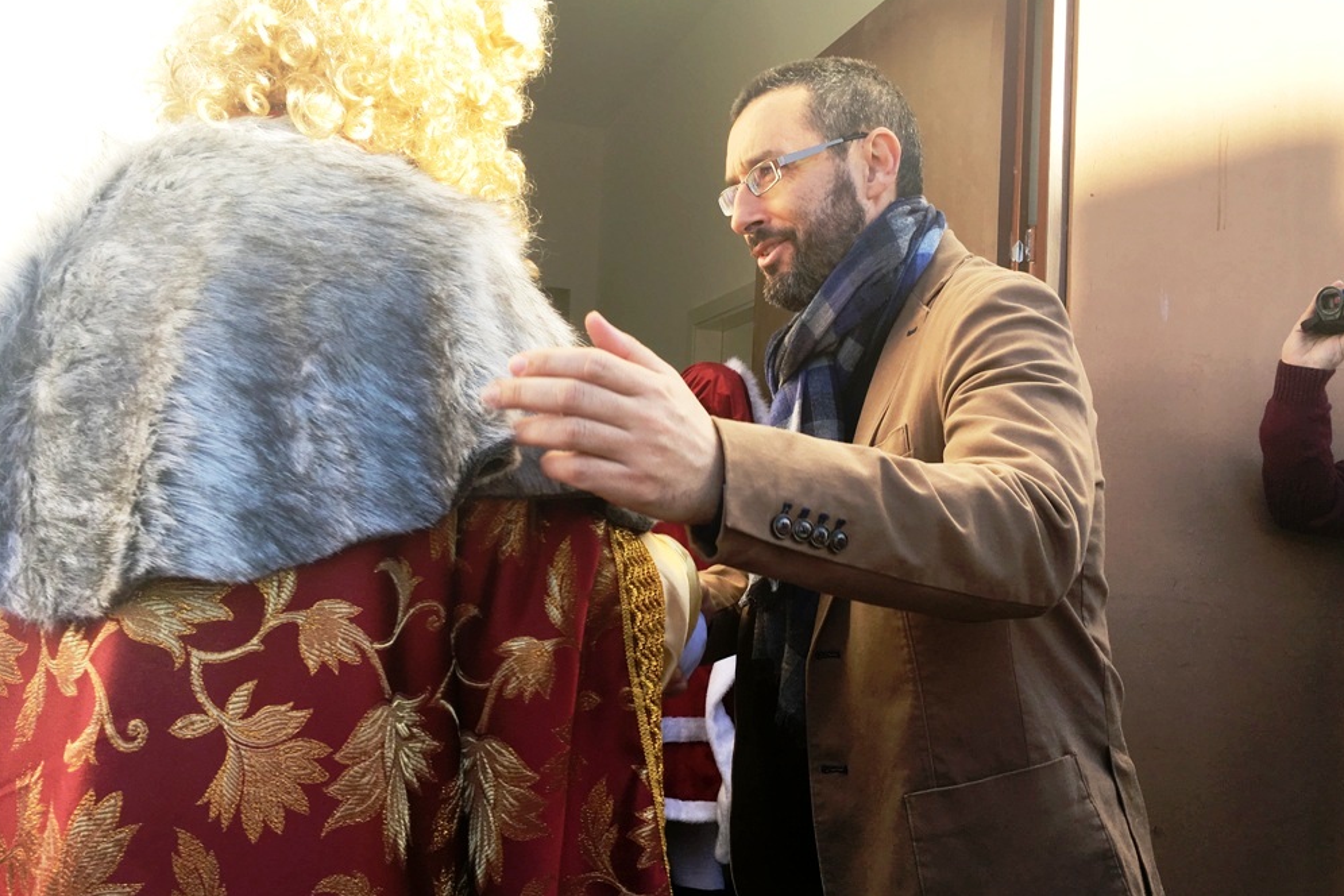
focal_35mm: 31
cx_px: 690
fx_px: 1157
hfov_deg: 60.3
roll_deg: -3.4
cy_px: 435
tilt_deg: +4.7
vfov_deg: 42.3
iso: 25
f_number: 2.2
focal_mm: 4.15
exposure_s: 1/356
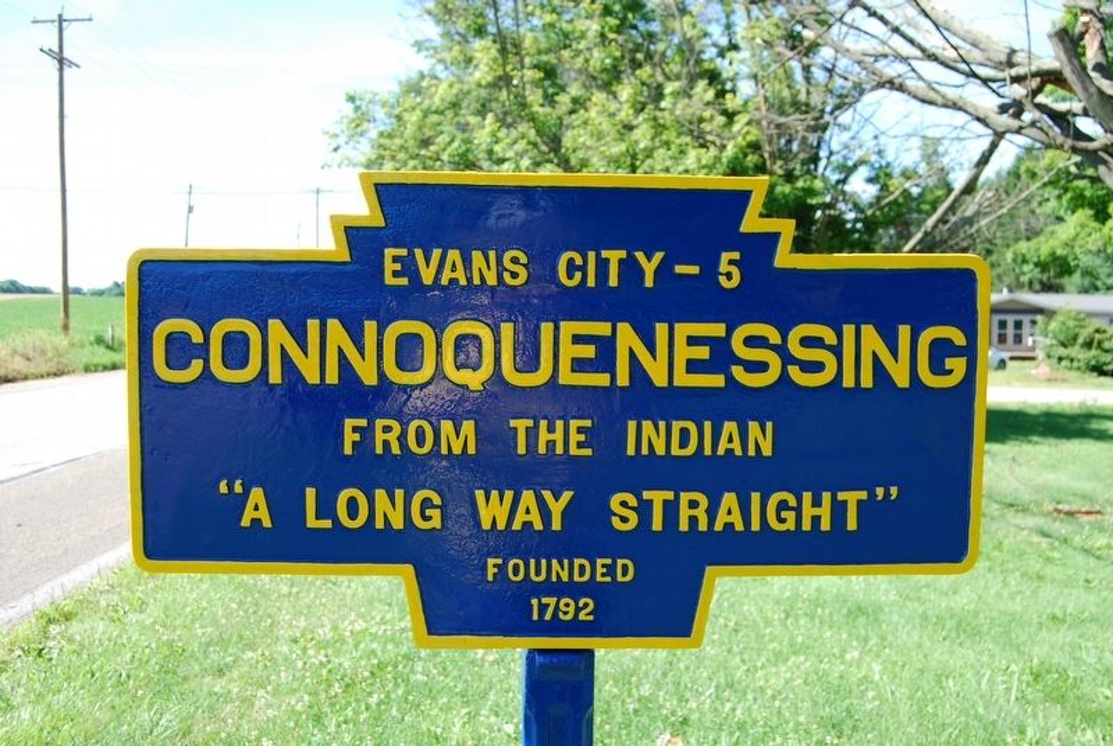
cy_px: 373
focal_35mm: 33
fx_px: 1022
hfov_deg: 57.2
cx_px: 556
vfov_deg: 40.1
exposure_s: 1/125
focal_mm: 22
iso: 110
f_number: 5.6
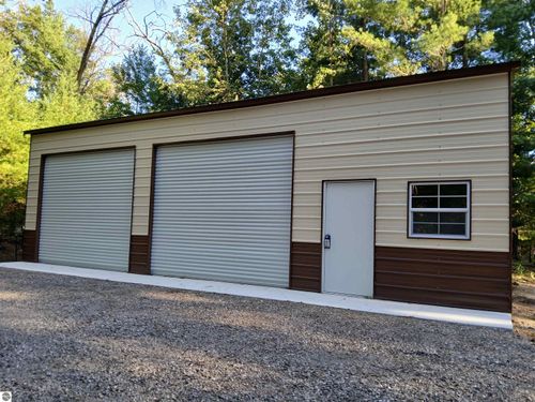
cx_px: 268
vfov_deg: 53.1
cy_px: 201
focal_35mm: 26
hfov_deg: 67.3
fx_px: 402
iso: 20
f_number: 1.8
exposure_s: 1/60
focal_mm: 3.98
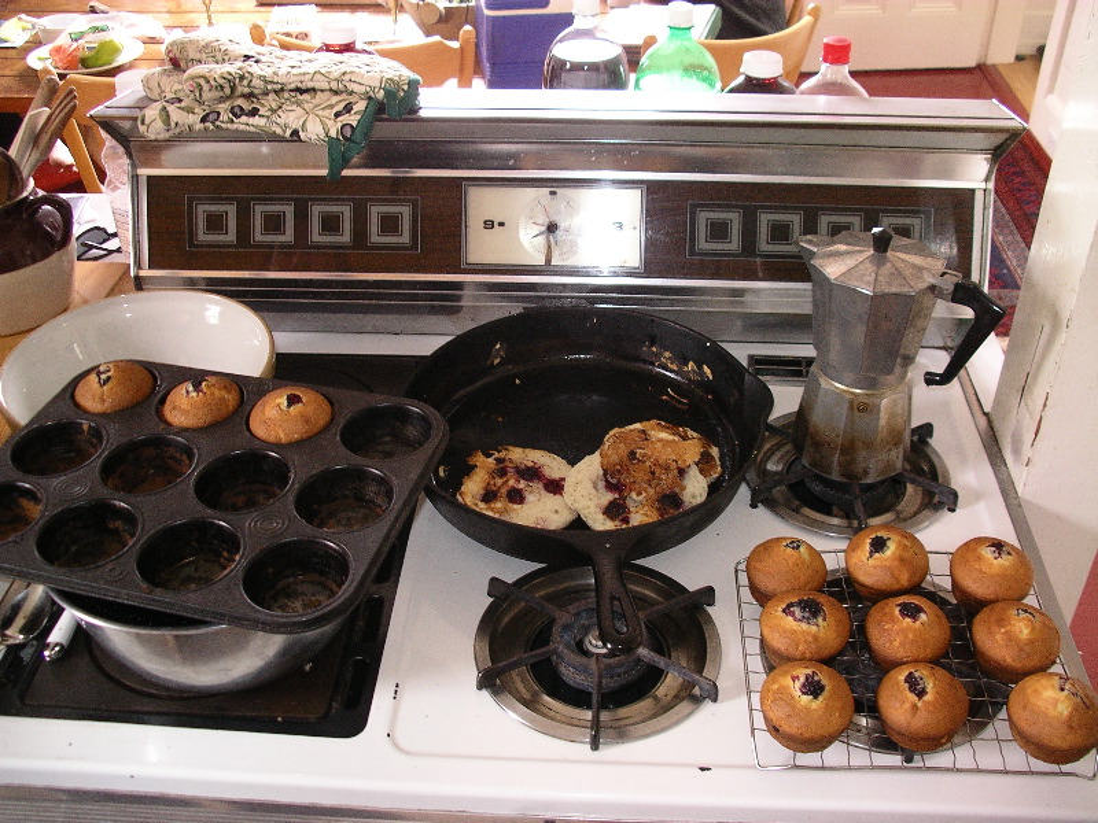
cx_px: 549
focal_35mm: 37
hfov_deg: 50.1
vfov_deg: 38.7
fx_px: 1174
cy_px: 412
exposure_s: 1/40
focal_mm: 7.8
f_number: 2.8
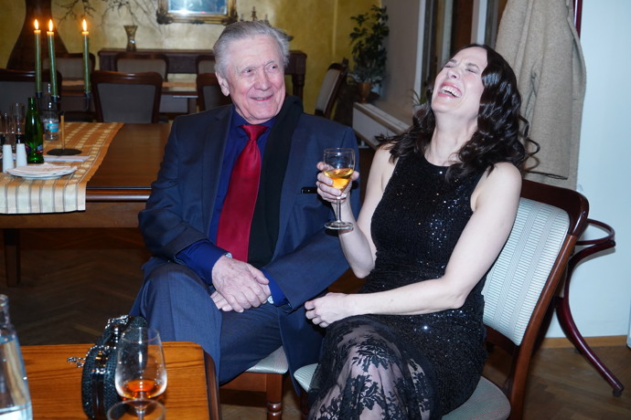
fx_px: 771
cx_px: 316
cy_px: 210
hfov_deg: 44.5
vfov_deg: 30.5
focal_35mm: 44
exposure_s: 1/50
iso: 3200
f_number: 7.1
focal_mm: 44
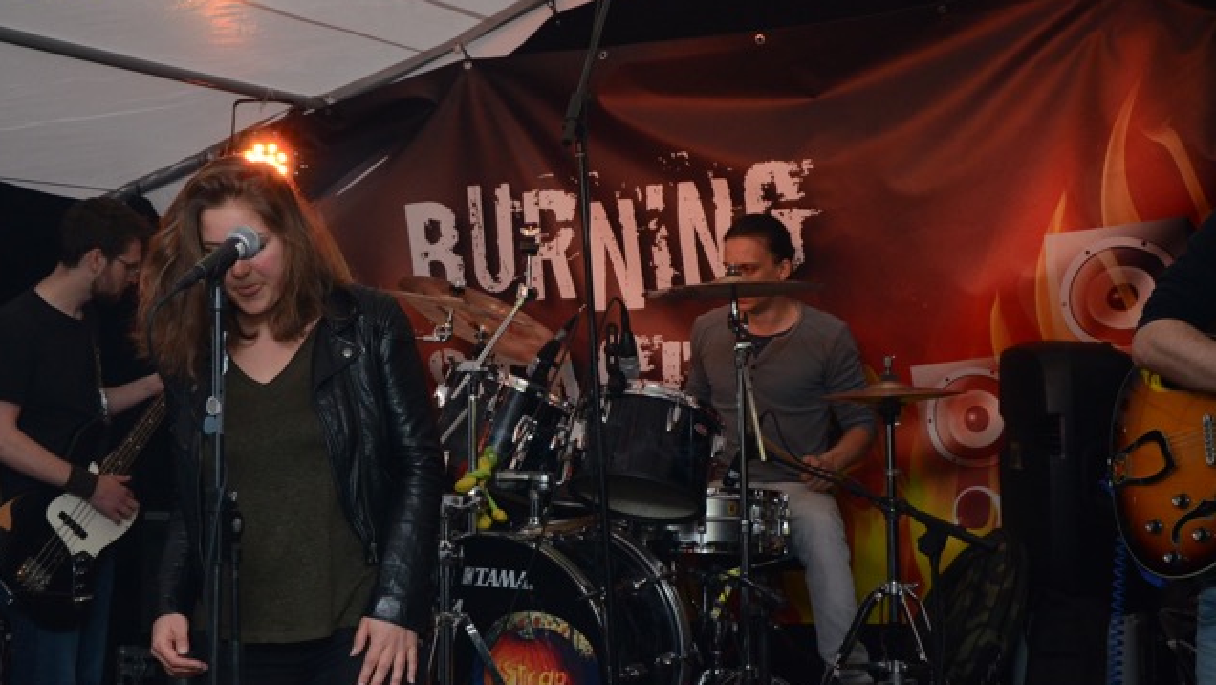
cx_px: 606
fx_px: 1935
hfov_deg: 34.9
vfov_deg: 20.1
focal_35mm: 60
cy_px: 383
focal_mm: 38
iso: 2000
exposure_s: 1/200
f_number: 6.3
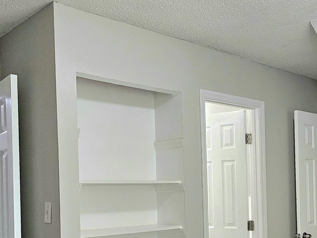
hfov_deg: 37.8
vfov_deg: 29.0
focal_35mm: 49
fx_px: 449
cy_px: 194
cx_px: 242
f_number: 1.7
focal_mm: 6.3
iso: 500
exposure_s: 1/172
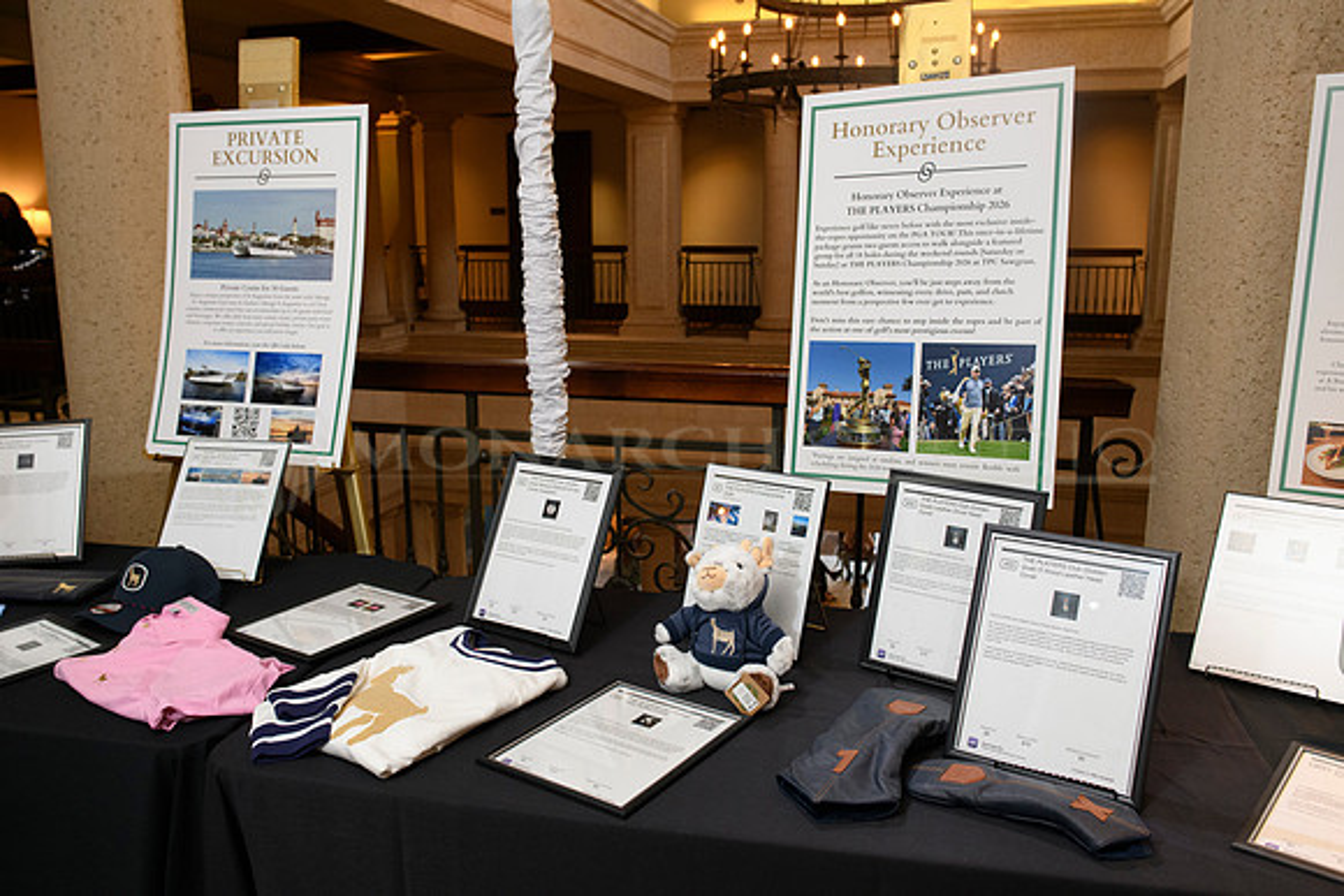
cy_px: 448
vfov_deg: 46.4
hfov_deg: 65.5
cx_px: 672
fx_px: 1046
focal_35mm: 28
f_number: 6.3
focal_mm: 28
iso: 3200
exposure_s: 1/80
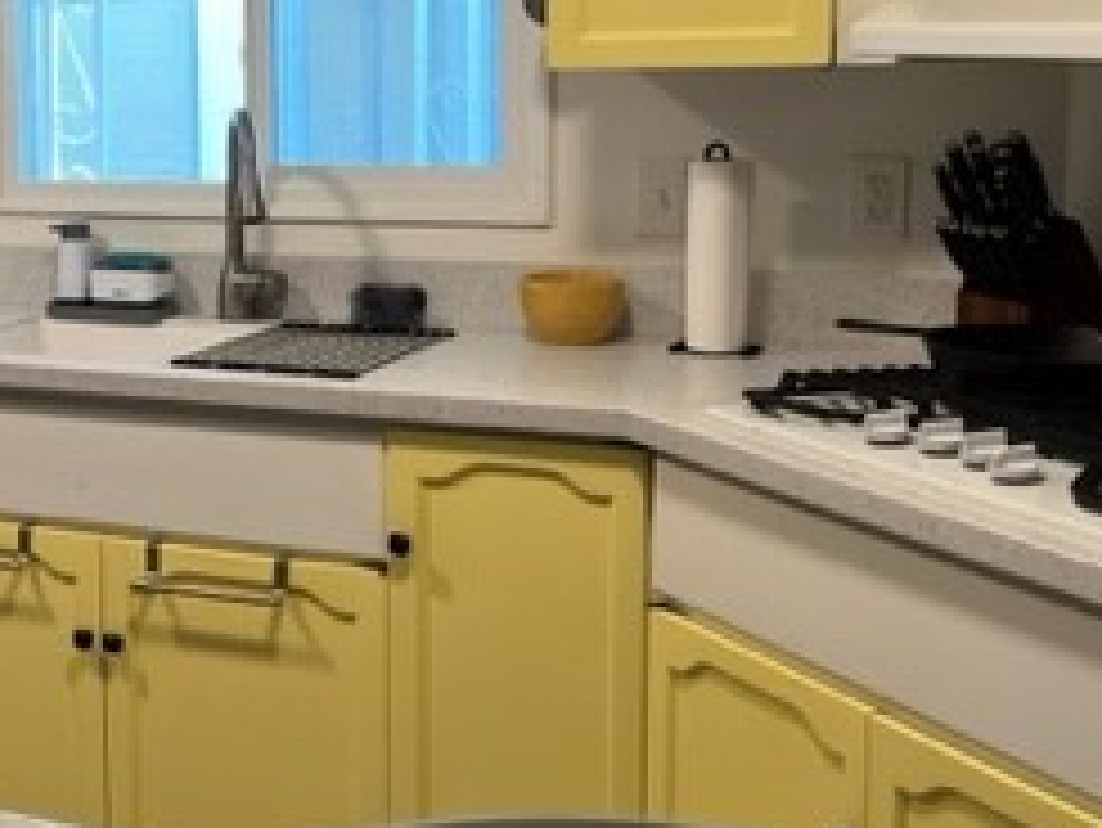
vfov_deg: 21.5
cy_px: 270
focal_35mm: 68
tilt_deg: -8.2
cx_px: -162
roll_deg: +2.3
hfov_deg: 26.0
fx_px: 2166
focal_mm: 5.1
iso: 80
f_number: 1.6
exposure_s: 1/60
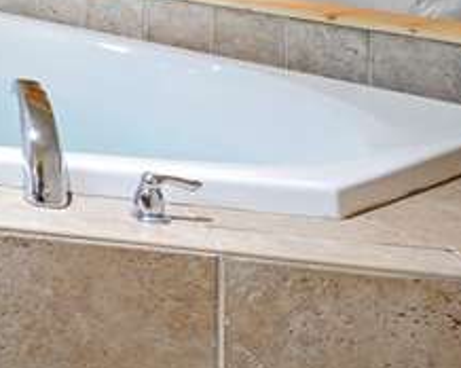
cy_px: -183
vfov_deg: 18.2
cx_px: -488
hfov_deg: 17.3
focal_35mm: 75
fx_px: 1022
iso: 200
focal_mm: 17
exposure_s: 1/8
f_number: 11
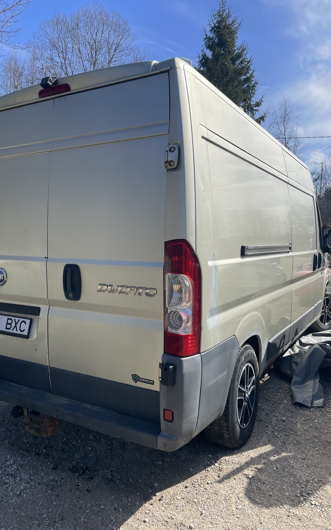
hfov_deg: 44.3
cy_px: 267
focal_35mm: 28
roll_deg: -0.9
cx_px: 133
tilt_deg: -3.8
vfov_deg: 66.5
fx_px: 404
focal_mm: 4.2
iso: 32
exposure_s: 1/2681
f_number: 1.6
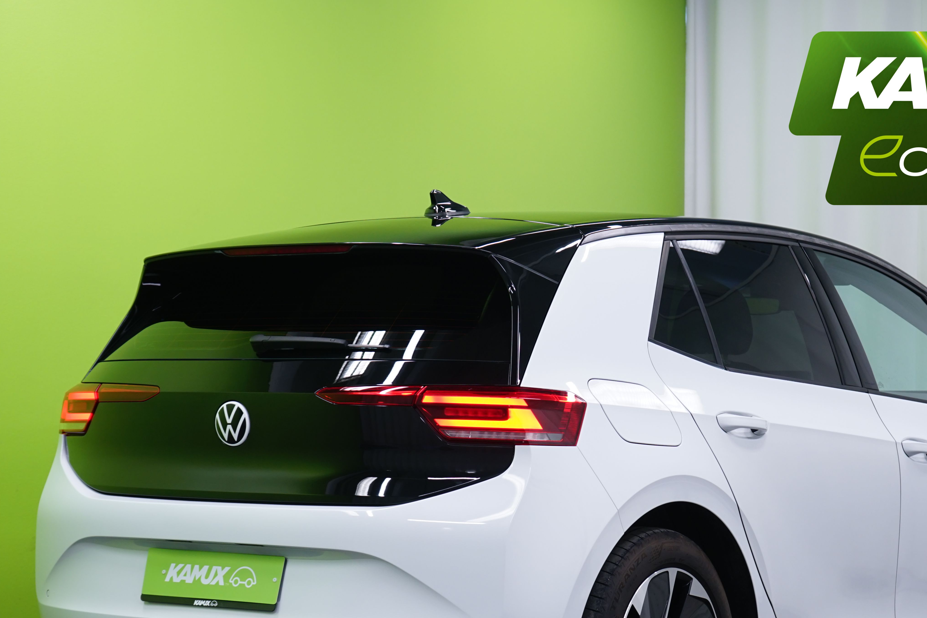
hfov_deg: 21.0
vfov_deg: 14.1
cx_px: 591
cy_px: 436
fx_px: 2498
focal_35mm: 97
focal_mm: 66
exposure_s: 1/13
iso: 400
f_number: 5.6
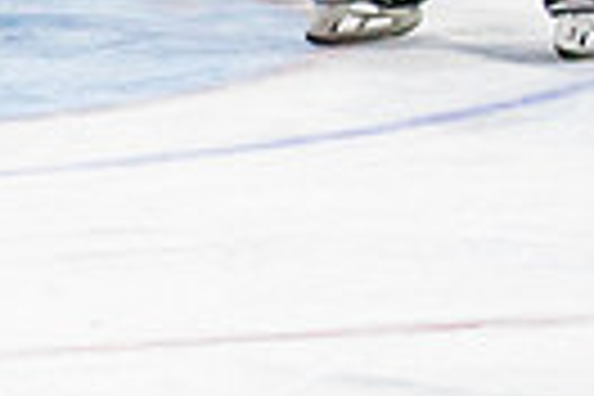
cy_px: 24
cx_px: -411
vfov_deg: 2.6
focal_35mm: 528
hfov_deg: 3.9
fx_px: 8711
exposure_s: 1/640
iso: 640
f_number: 2.8
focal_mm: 70
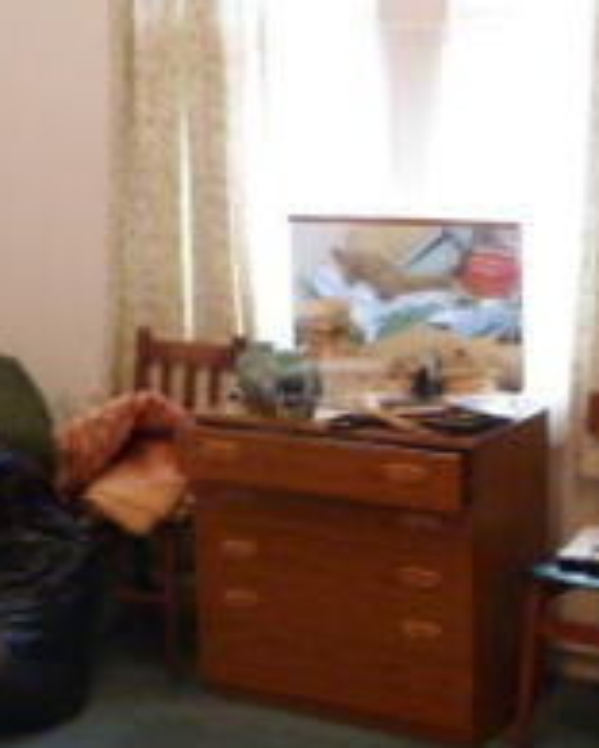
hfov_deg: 21.0
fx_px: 1618
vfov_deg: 26.1
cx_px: 301
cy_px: 397
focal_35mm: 73
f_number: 2.8
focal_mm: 4.5
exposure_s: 1/15
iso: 400
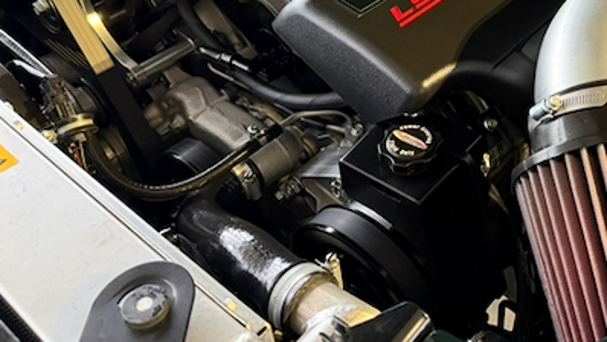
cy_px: -2
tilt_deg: -34.0
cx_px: 485
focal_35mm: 42
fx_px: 676
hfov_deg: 45.9
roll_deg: +1.1
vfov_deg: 26.8
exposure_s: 1/58
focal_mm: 6.76
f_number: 1.78
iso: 800
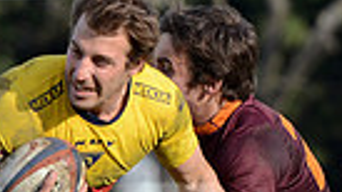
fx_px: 8060
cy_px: 258
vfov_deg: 1.4
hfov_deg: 2.4
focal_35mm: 889
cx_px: 7
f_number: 4
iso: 500
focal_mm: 200
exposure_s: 1/2500
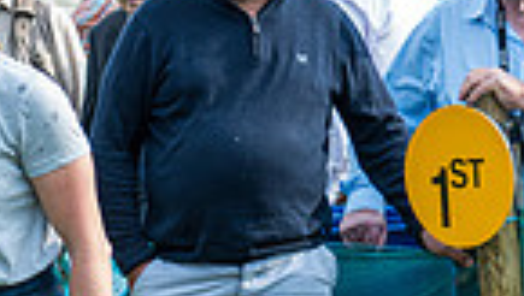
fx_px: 2643
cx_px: -186
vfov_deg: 6.4
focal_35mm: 190
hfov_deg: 11.0
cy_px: 312
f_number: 4
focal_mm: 37
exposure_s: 1/160
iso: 50
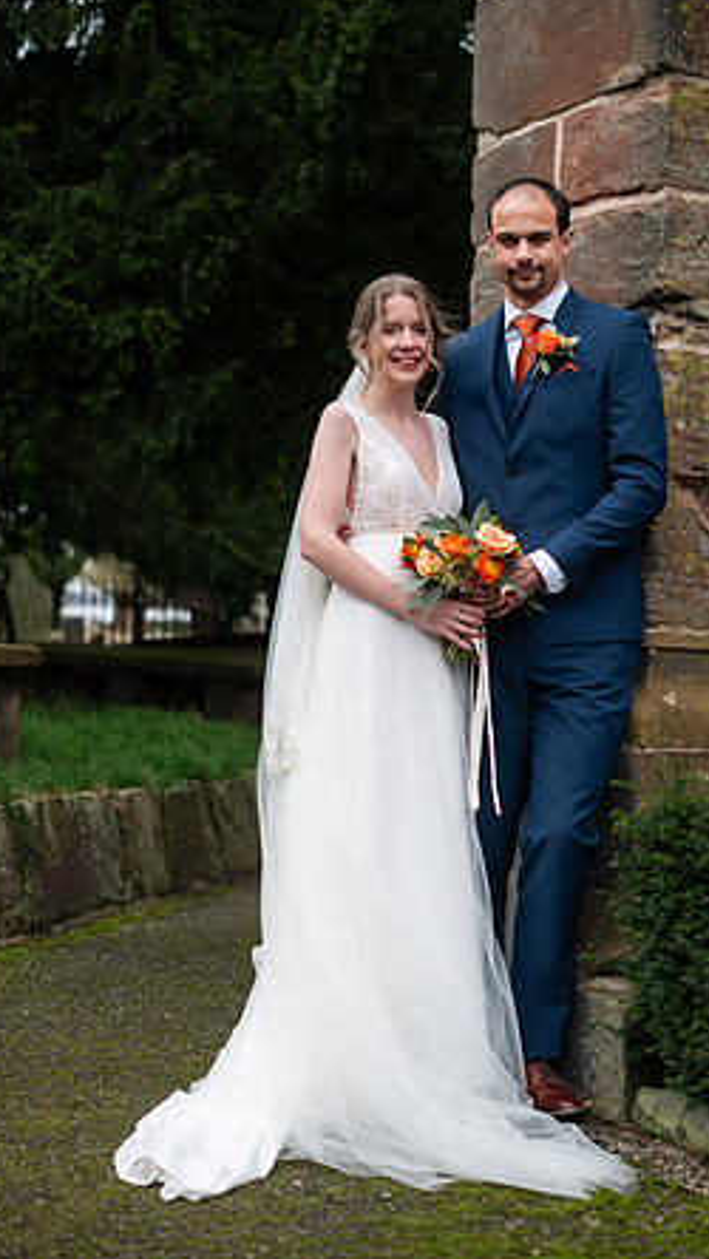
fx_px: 1770
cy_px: 624
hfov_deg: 22.6
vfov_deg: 39.2
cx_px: 384
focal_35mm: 53
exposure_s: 1/640
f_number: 2.8
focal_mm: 50
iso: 400
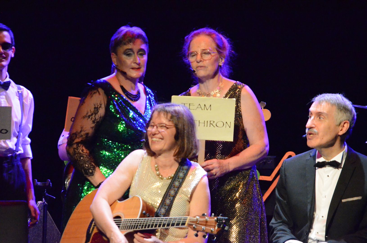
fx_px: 3052
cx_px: 184
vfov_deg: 4.6
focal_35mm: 300
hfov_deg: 6.9
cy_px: 122
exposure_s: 1/400
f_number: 6.3
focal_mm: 200
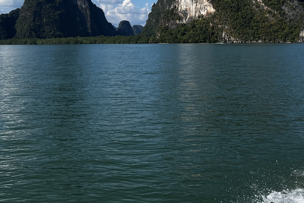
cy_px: 24
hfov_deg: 34.8
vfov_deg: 23.2
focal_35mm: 57
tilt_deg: +0.6
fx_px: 481
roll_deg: -0.5
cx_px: 108
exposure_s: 1/5319
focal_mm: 5.7
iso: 50
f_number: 1.5
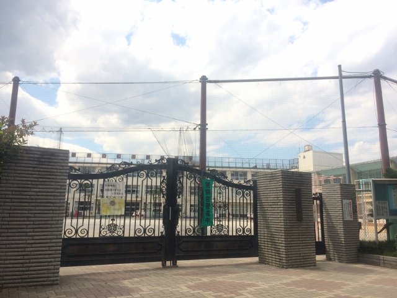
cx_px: 198
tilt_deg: +11.3
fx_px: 333
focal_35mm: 29
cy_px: 149
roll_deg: +0.7
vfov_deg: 48.2
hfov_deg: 61.7
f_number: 2.2
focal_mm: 4.15
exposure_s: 1/1414
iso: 32
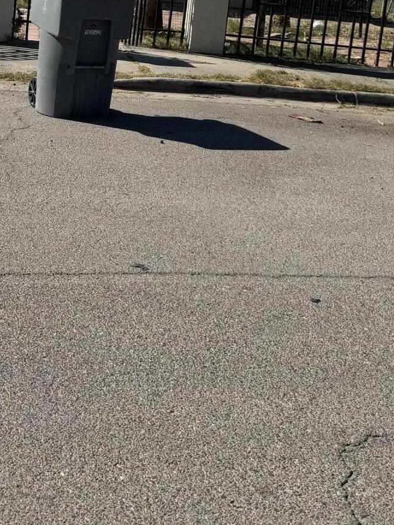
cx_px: 2
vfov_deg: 32.3
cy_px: 7
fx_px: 834
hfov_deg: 25.3
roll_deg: -4.5
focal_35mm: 55
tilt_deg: -9.1
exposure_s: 1/6410
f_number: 1.78
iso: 80
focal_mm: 6.76
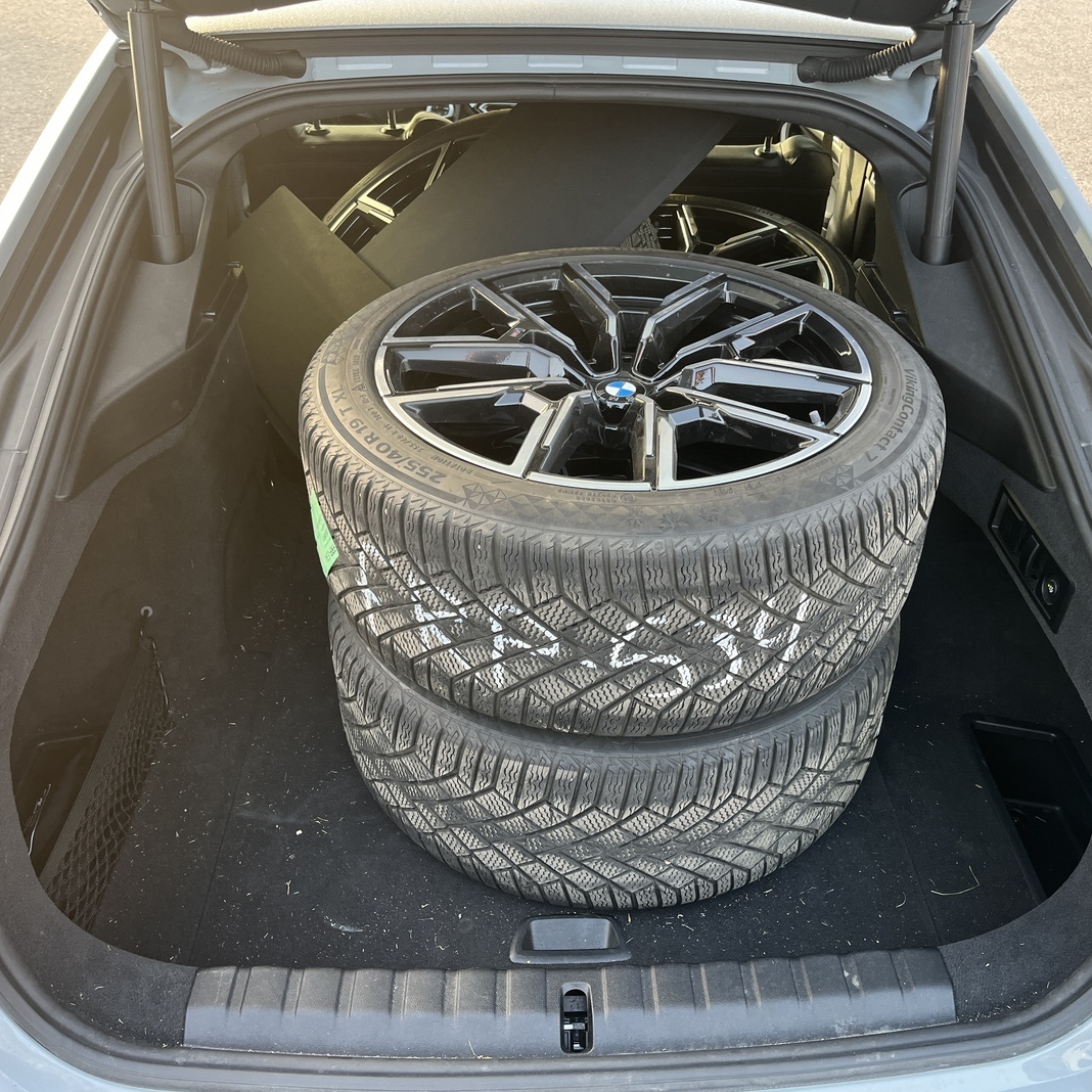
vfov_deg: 52.5
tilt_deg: -36.2
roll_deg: -0.3
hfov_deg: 52.5
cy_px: 546
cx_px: 577
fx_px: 1106
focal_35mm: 31
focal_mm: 5.1
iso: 100
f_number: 1.6
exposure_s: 1/122
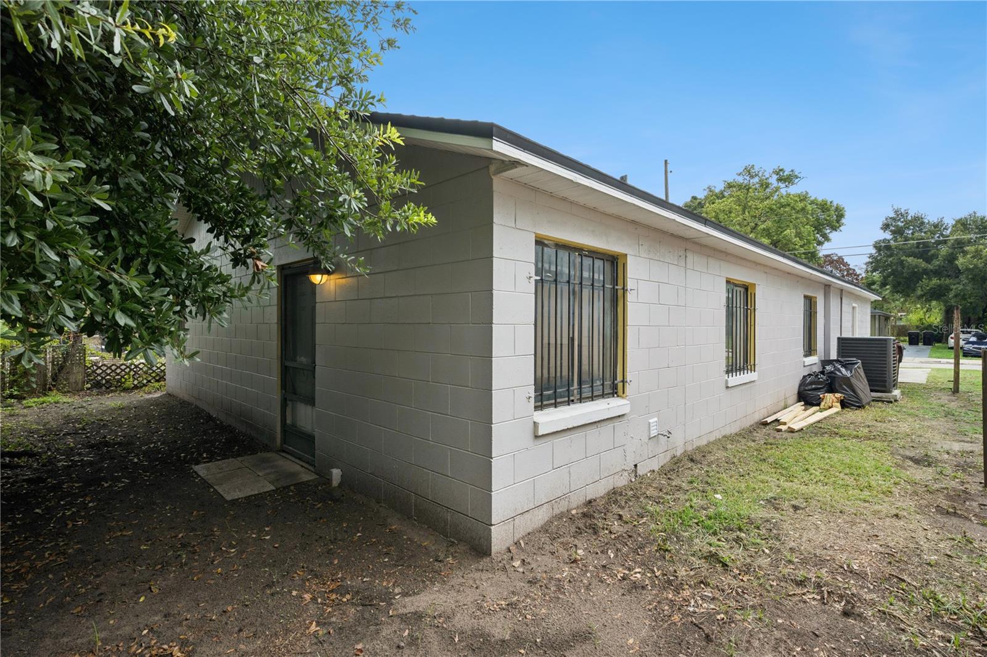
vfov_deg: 72.0
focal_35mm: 16
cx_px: 494
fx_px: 452
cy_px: 328
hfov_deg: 95.0
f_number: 9
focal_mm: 16.5
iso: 200
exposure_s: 1/160
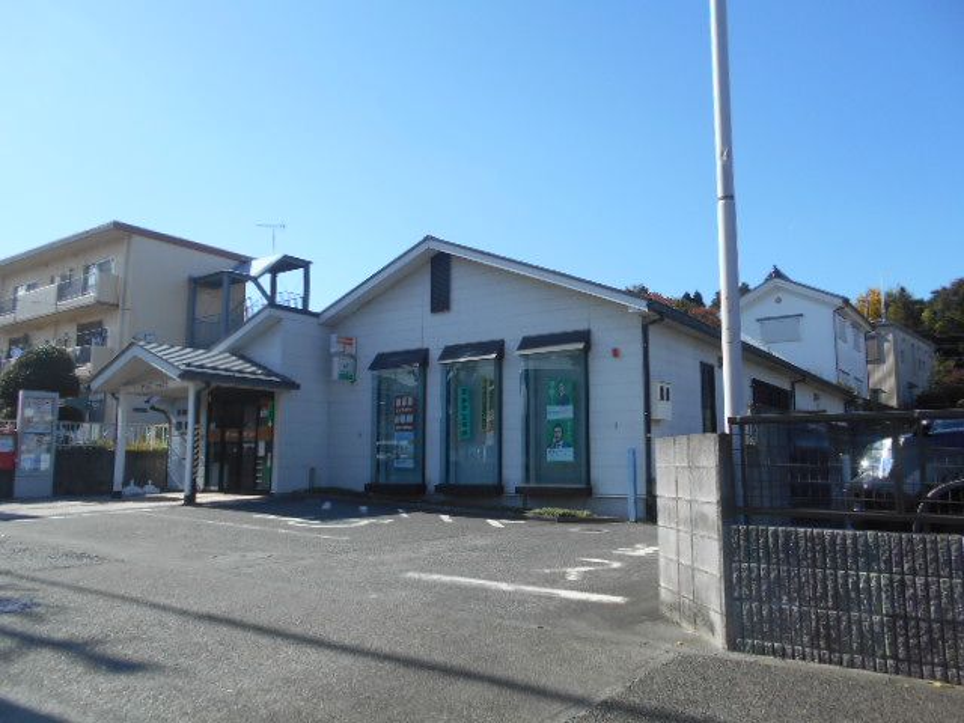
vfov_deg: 53.1
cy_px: 362
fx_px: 724
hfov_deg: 67.3
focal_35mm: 26
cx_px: 482
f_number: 3.2
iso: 80
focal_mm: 4.6
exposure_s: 1/800
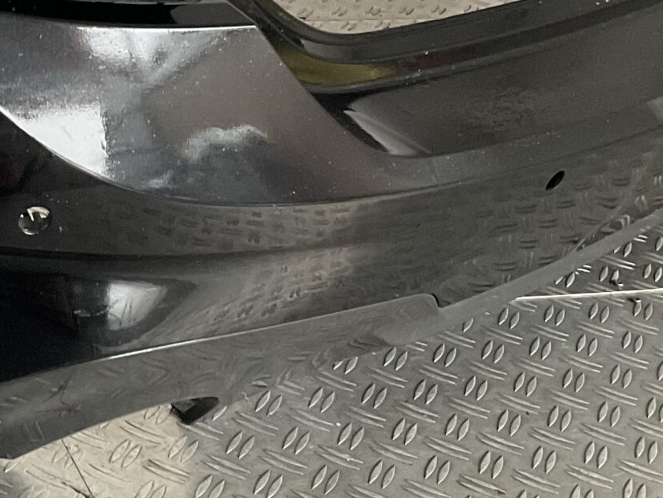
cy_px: 80
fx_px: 1724
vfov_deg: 16.3
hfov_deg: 20.9
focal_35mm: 90
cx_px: -21
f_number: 1.8
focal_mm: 3
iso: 80
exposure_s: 1/50
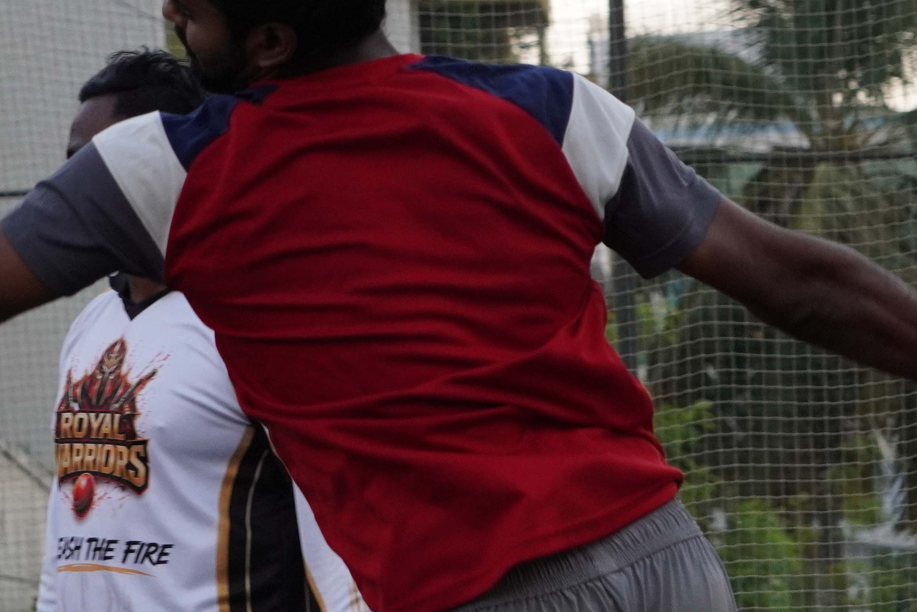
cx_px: 331
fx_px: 7905
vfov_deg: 4.4
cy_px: 133
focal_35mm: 310
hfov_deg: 6.6
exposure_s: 1/1000
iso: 1000
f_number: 6.3
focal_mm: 79
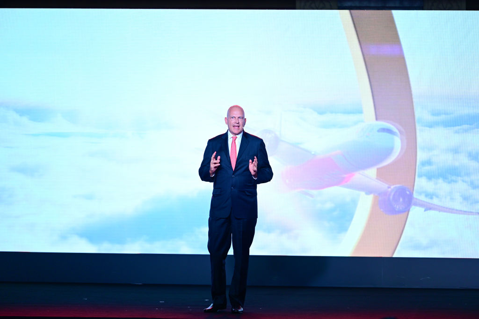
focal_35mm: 200
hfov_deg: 10.3
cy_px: 160
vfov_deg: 6.9
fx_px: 2659
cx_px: 240
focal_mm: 200
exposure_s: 1/250
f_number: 2.8
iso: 500
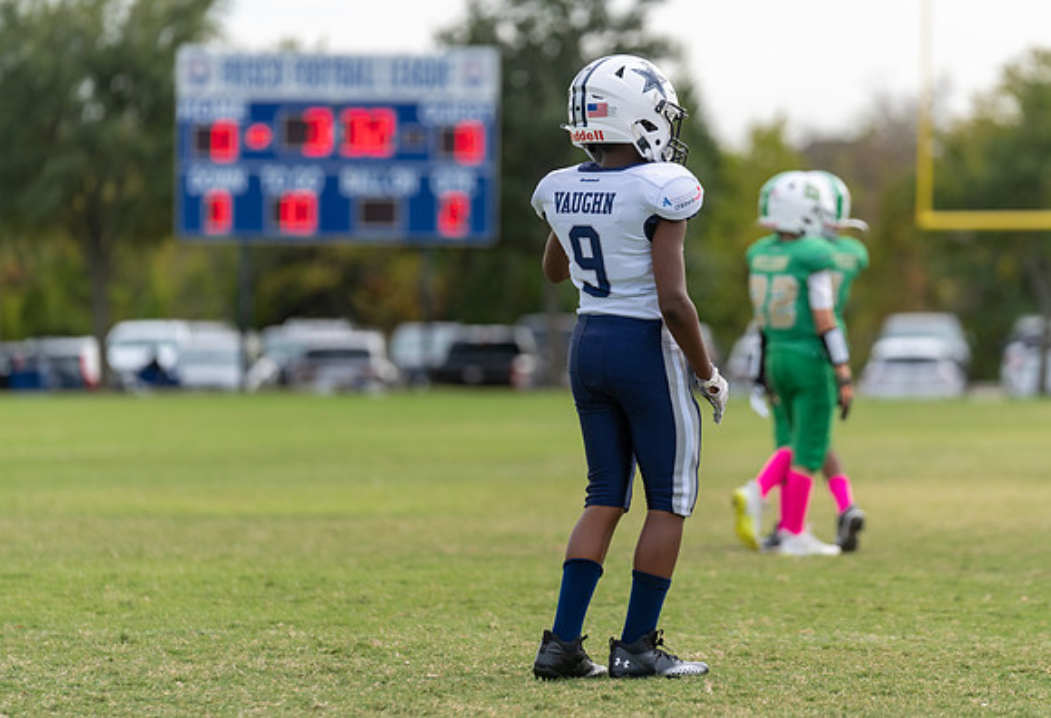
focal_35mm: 226
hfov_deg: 9.0
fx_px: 6649
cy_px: 327
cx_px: 587
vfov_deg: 6.2
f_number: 3.5
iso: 250
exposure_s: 1/1250
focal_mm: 200
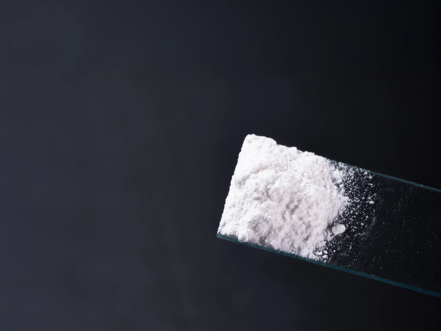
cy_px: 165
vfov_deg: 11.3
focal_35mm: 131
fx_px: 1669
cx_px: 249
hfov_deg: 15.0
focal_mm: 120
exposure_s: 1/200
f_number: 11
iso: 100
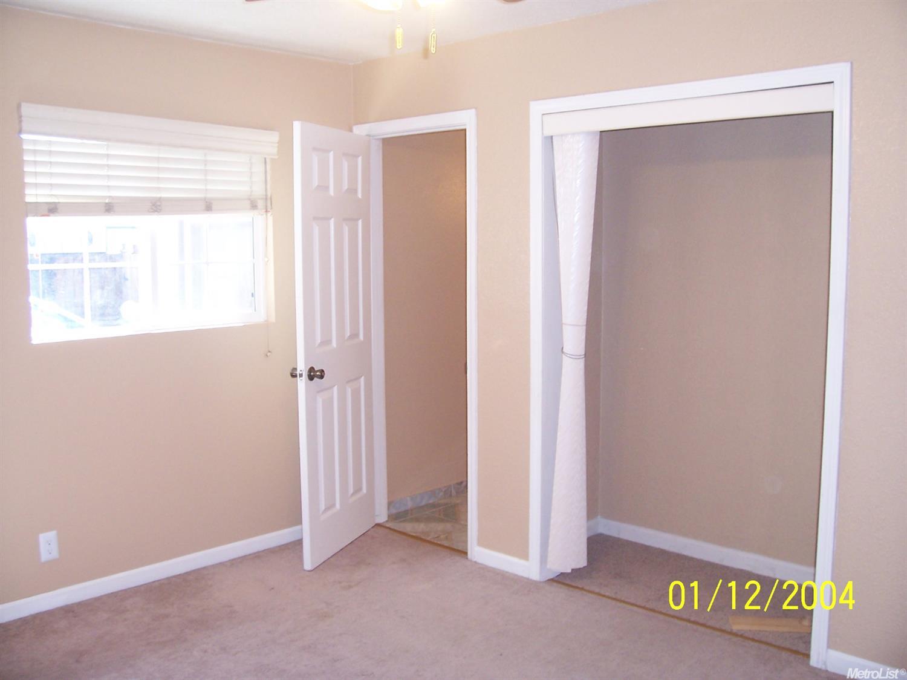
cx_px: 454
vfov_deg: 41.8
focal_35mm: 34
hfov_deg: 54.0
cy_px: 340
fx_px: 891
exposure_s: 1/60
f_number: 2.7
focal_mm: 5.6
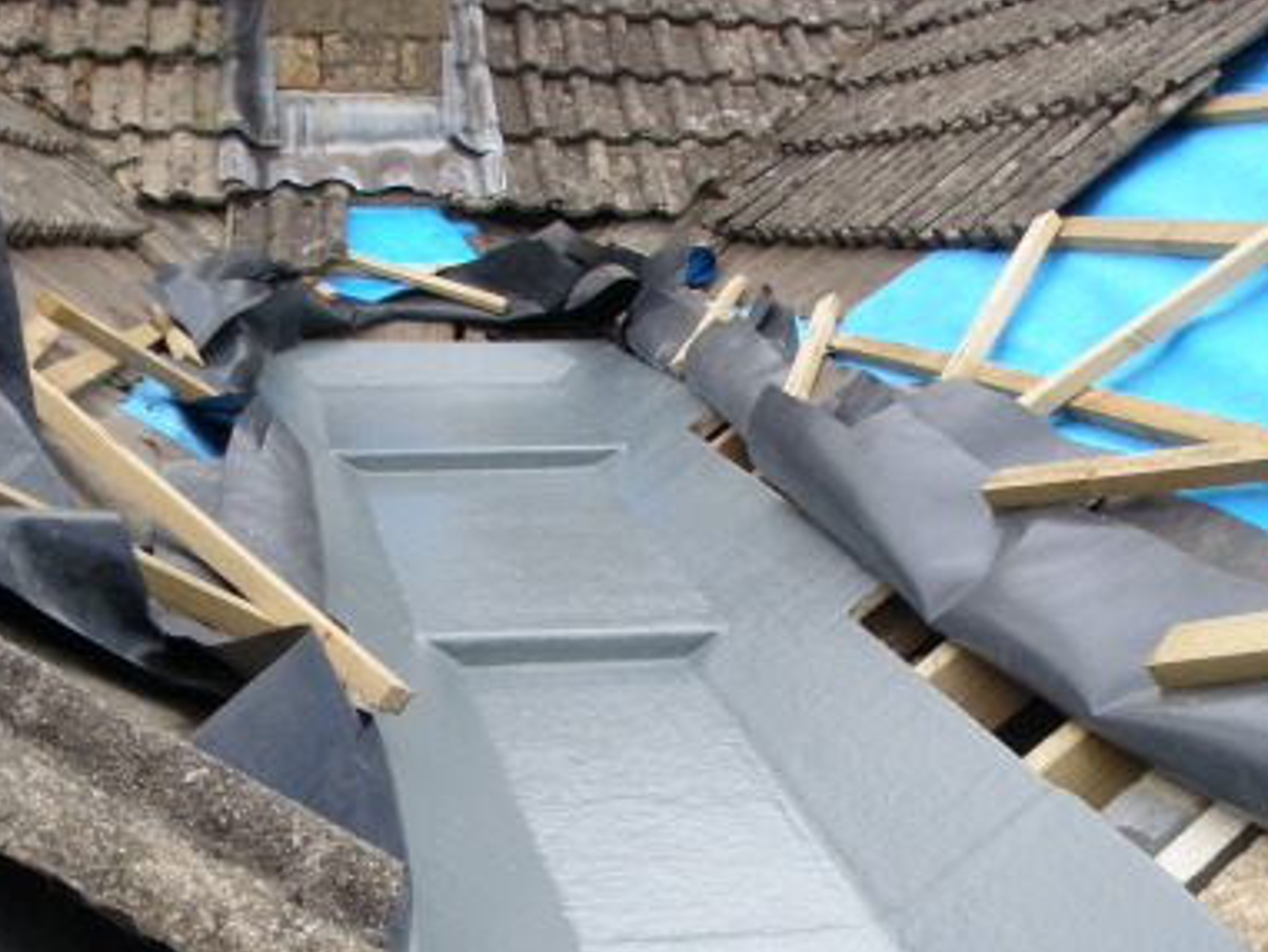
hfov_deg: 37.3
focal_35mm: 51
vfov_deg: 28.4
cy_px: 636
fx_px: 1869
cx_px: 782
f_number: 6.6
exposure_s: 1/400
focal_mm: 6.7
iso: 200
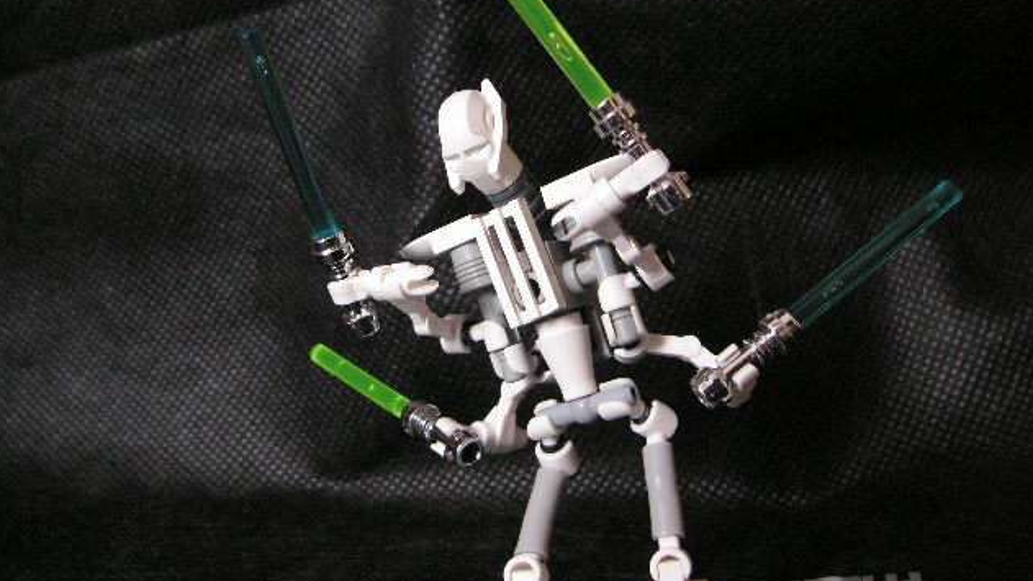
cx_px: 517
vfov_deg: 28.2
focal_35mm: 42
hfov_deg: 48.4
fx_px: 1150
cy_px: 211
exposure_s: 1/8
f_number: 3.3
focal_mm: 6.3
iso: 100
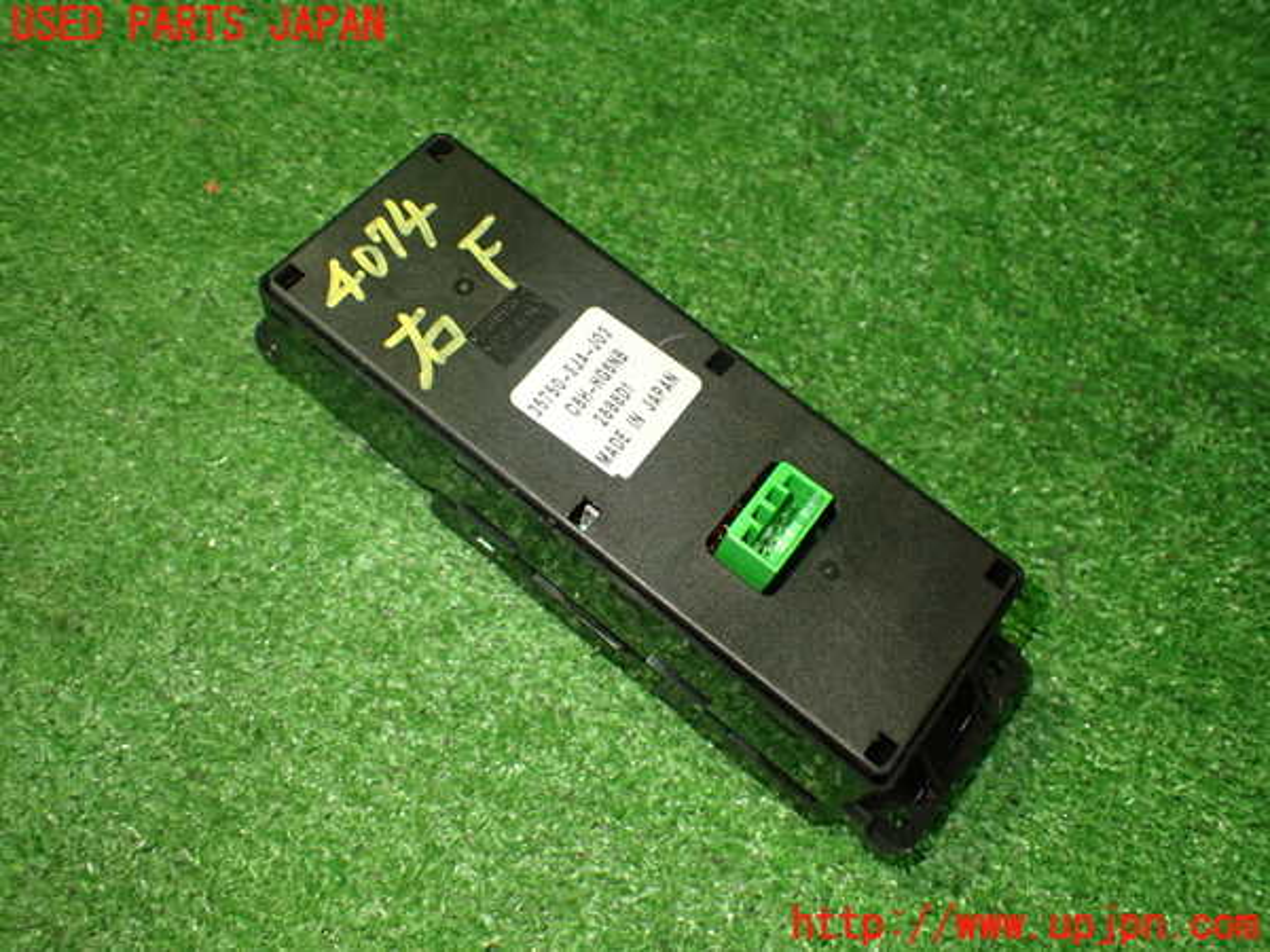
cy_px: 476
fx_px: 1101
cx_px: 635
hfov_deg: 60.0
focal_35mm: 30
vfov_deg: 46.8
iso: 800
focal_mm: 5.4
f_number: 2.3
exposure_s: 1/50
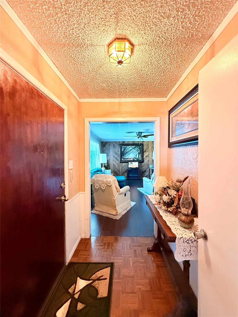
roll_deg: -0.1
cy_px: 158
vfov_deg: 102.1
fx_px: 128
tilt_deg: +0.0
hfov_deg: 85.7
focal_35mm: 14
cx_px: 119
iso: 640
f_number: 2.2
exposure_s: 1/60
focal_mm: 2.22
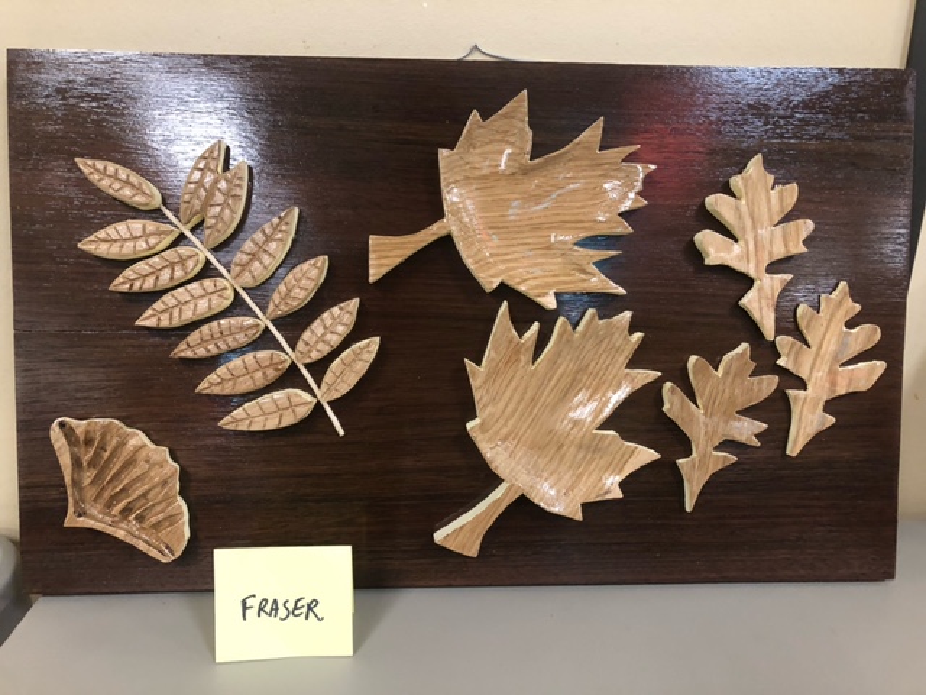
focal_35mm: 28
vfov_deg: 49.7
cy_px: 348
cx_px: 463
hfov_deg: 63.4
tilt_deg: -19.2
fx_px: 749
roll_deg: -0.1
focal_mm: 3.99
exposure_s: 1/15
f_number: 1.8
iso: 100
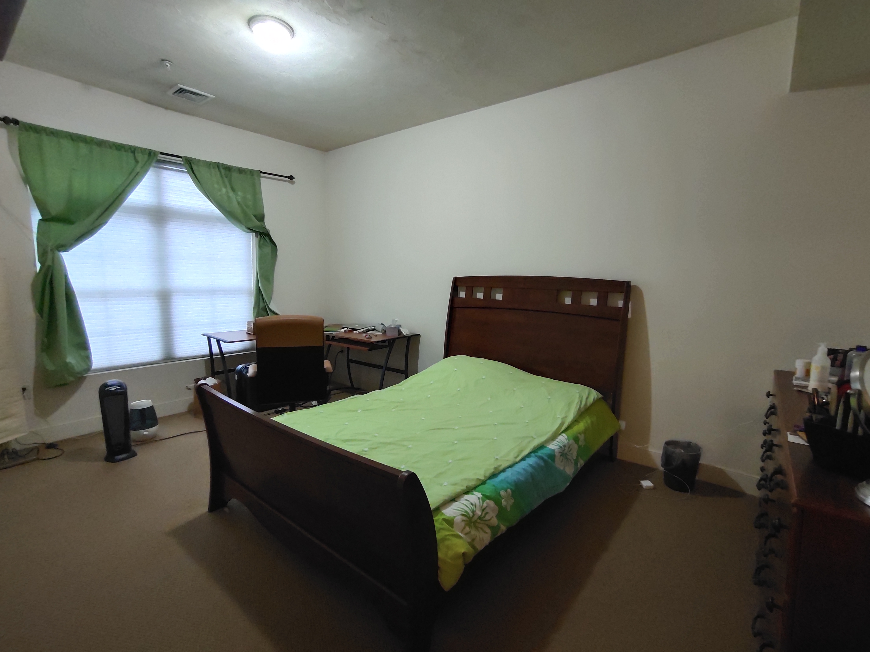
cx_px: 435
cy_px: 326
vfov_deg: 78.1
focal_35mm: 16
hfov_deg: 94.5
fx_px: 402
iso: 146
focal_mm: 2.15
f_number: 2.2
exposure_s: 1/120
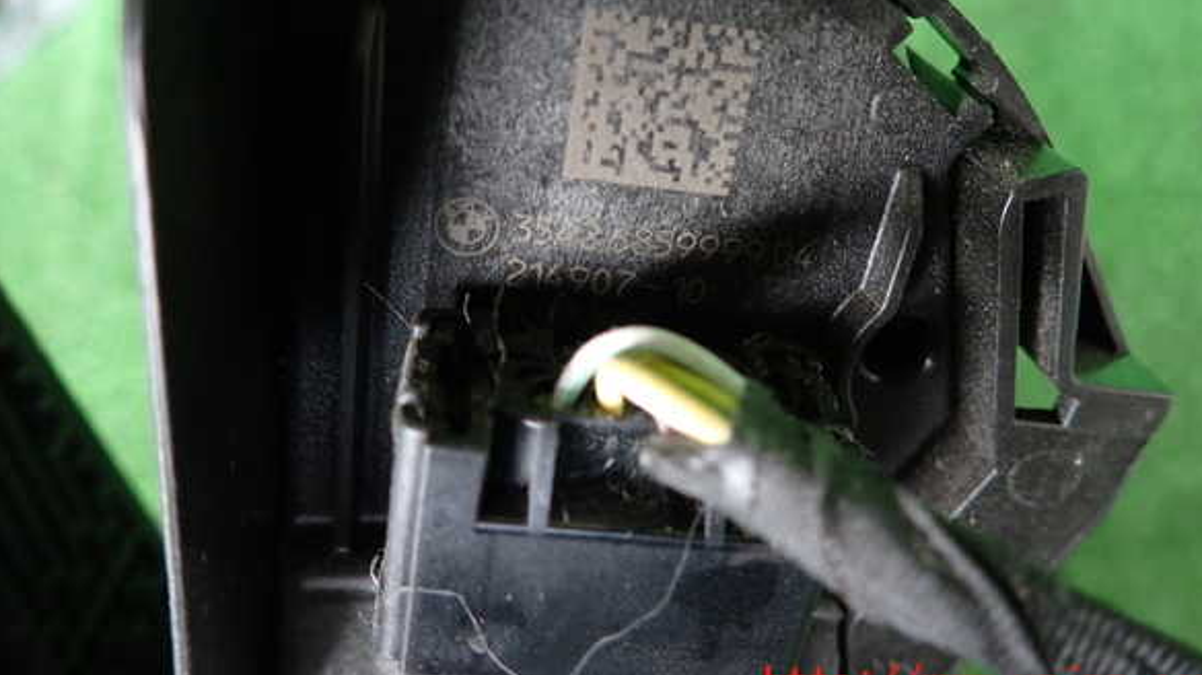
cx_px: 611
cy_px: 249
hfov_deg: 67.9
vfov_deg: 41.1
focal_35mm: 28
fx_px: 892
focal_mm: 4.5
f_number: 2
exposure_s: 1/50
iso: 200
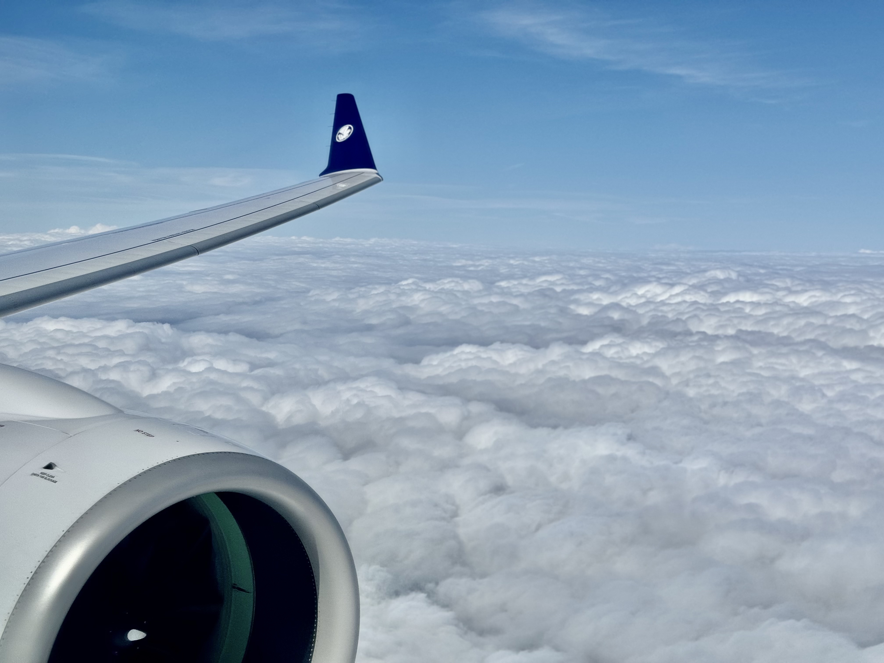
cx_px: 442
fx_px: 1226
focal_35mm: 48
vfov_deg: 30.3
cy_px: 332
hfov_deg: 39.7
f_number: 1.78
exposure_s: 1/20000
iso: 80
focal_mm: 6.76
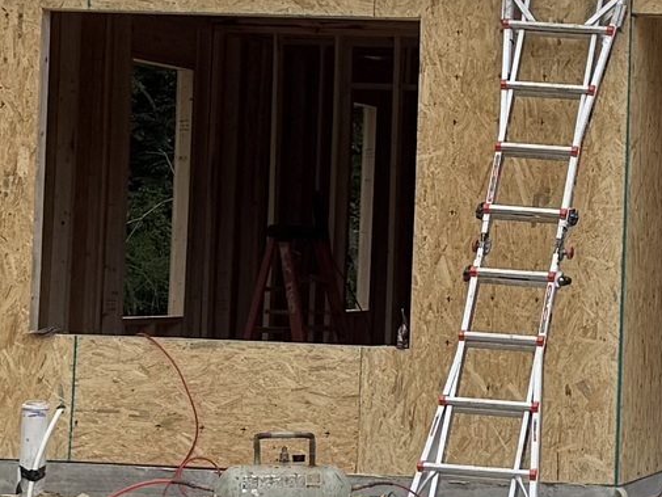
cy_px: 155
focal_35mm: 146
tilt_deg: +2.8
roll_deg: -2.4
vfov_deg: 10.2
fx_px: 2793
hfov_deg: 13.1
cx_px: 836
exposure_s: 1/1901
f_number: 1.78
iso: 80
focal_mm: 6.76
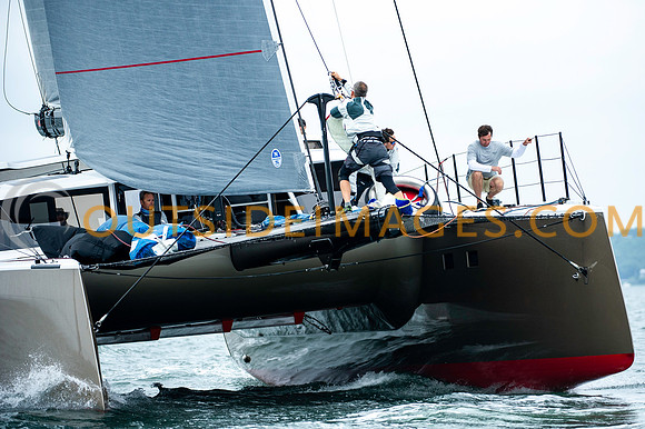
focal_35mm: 274
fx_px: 4912
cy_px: 184
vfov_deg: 5.0
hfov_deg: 7.5
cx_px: 369
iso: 500
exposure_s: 1/400
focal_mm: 240
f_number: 5
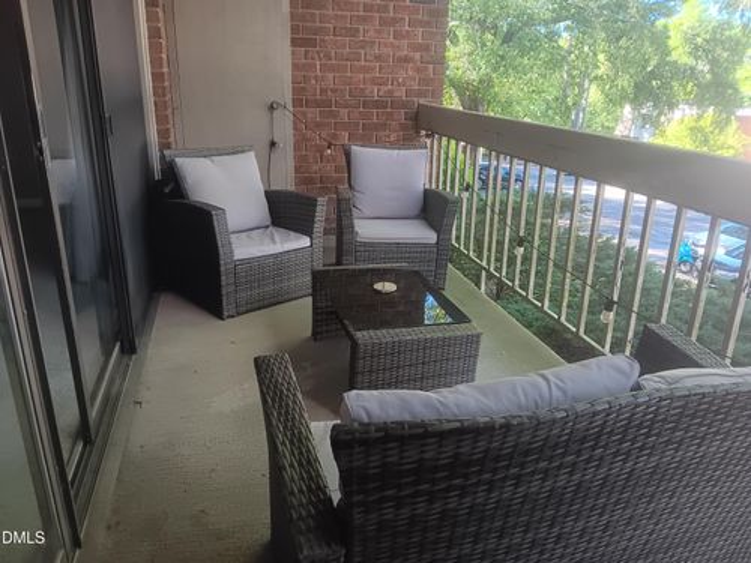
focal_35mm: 26
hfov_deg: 67.3
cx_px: 376
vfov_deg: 53.1
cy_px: 282
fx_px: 564
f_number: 1.8
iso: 50
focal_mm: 3.98
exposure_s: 1/34.5
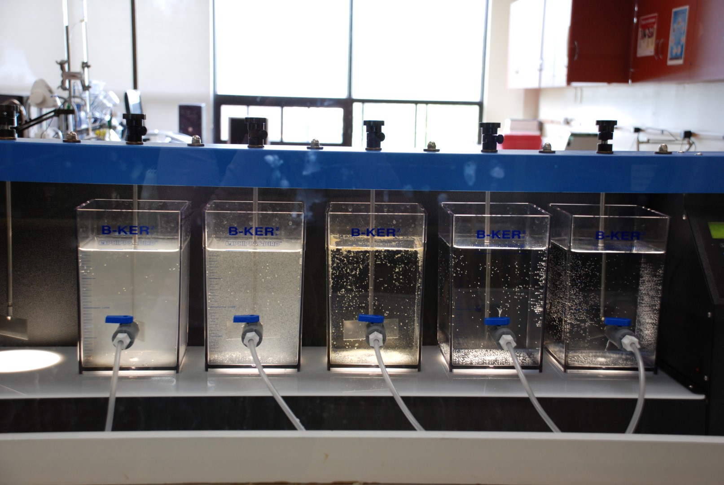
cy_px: 242
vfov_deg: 25.8
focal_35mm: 52
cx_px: 362
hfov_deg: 37.8
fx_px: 1057
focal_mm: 35
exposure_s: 1/30
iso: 400
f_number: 4.5
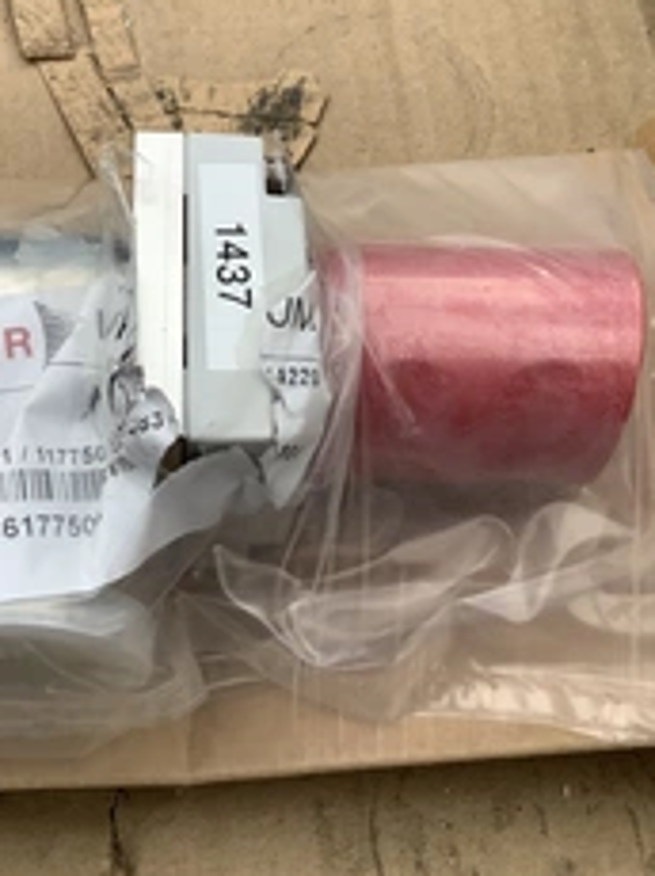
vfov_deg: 35.4
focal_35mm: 54
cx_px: 232
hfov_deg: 26.9
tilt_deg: -60.8
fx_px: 1365
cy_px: 339
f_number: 2.4
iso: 25
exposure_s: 1/326
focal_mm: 3.3
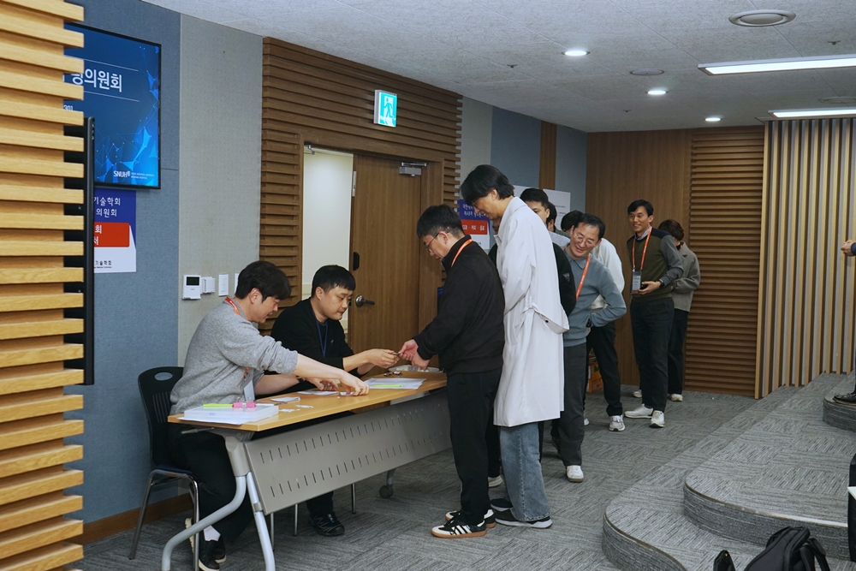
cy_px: 286
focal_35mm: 38
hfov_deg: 50.7
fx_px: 904
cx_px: 428
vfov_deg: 35.1
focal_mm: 38
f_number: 6.3
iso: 400
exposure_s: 1/80
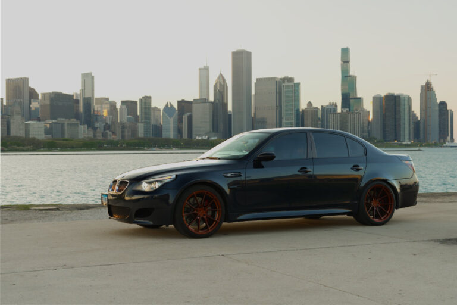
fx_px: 635
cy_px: 152
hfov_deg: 39.6
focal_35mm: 50
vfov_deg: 27.0
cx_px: 228
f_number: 5.6
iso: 400
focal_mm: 50
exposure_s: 1/50
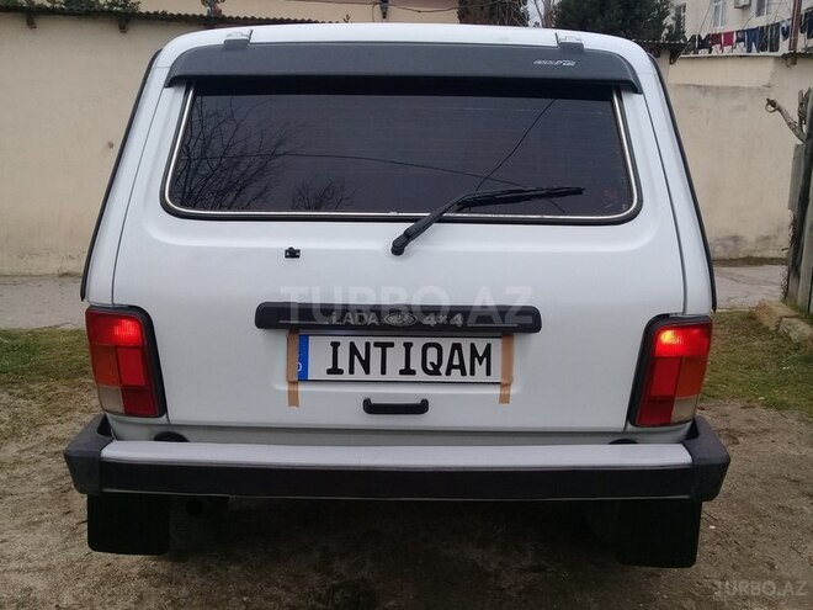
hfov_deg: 58.4
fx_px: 728
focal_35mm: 31
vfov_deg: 45.4
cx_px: 406
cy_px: 305
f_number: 2.2
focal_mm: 3.3
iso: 64
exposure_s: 1/100
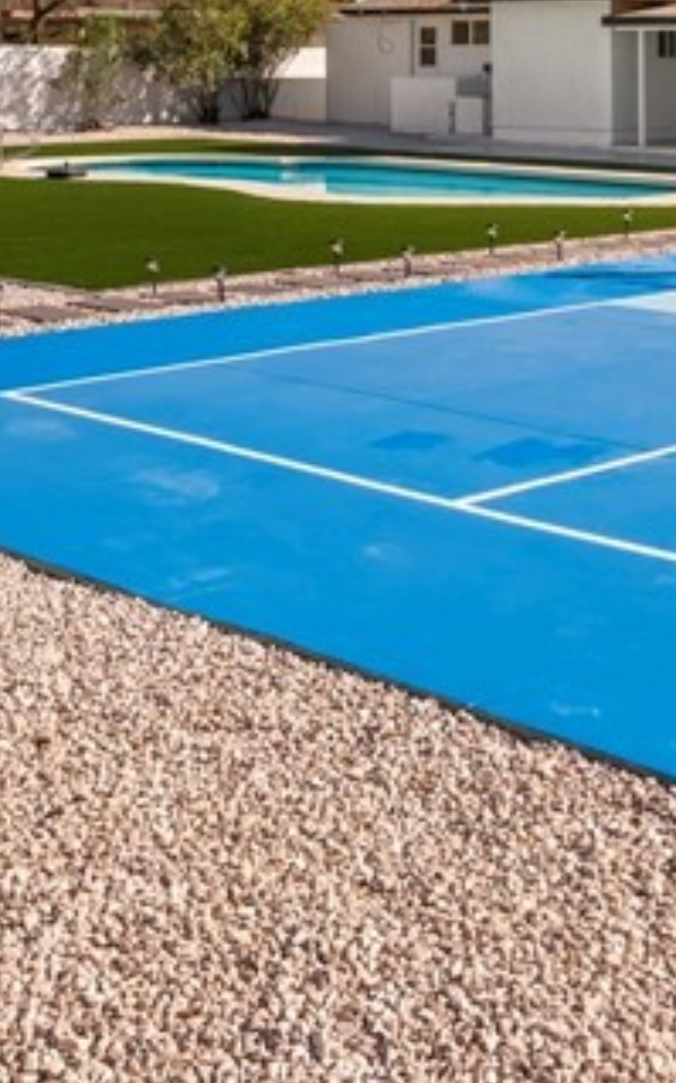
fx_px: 1742
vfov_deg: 32.5
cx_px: 431
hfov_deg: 21.9
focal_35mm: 59
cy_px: 65
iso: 400
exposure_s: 1/8000
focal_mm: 17
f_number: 8
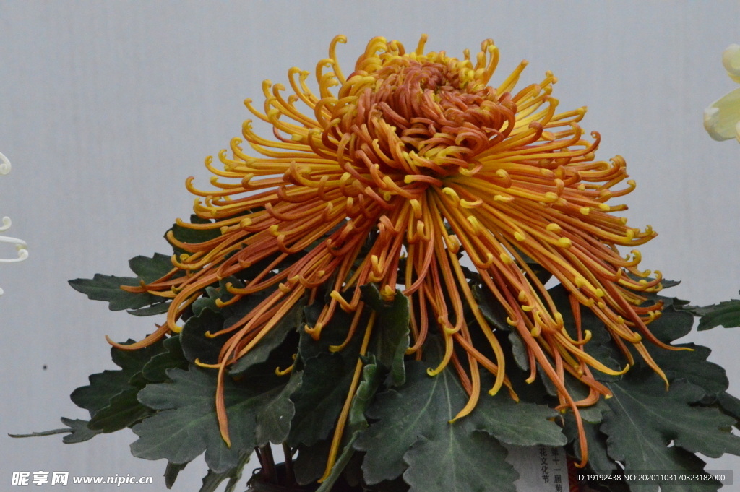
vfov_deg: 3.4
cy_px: 246
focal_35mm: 405
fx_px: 8318
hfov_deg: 5.1
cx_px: 370
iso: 6400
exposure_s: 1/160
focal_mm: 270
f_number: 32
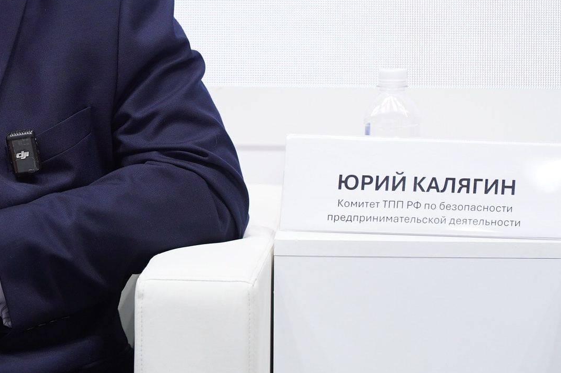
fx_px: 7365
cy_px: 19
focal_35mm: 473
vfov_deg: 2.9
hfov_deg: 4.3
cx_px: -111
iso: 640
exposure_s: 1/100
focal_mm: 197
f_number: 3.2
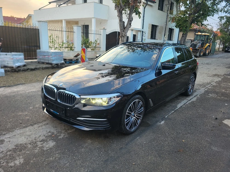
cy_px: 86
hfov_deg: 67.3
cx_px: 115
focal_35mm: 26
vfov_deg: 53.1
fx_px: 173
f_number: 1.8
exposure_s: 1/101
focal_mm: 5.4
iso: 40
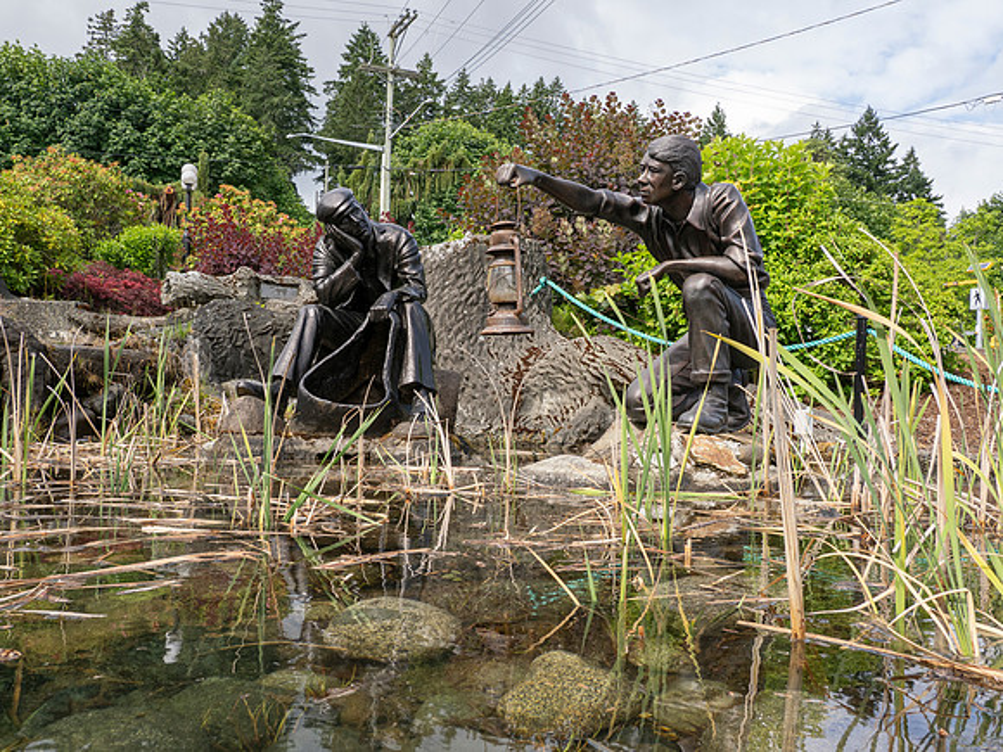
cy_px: 376
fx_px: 927
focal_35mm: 32
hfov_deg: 56.8
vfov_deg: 44.2
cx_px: 502
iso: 400
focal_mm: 16
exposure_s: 1/400
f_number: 8
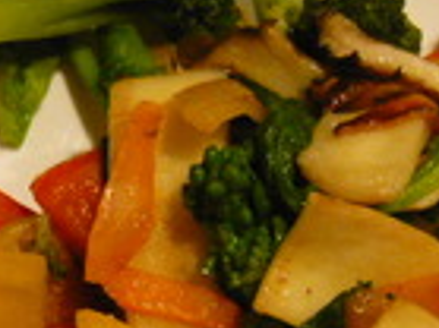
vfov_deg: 14.2
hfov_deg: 19.5
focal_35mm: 100
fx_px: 1267
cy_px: 424
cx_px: 351
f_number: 2.8
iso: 400
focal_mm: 5.5
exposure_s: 1/13
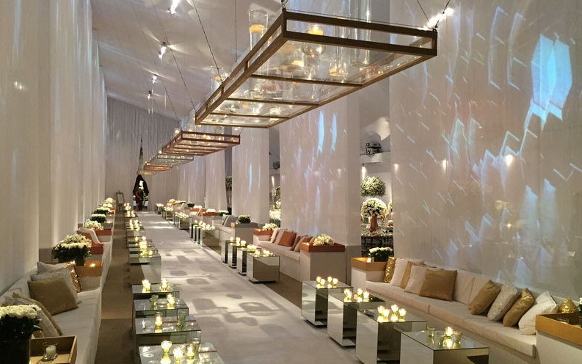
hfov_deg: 61.2
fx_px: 492
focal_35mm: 31
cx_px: 290
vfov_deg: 40.6
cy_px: 203
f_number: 2.2
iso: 250
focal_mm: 4.15
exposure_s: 1/24
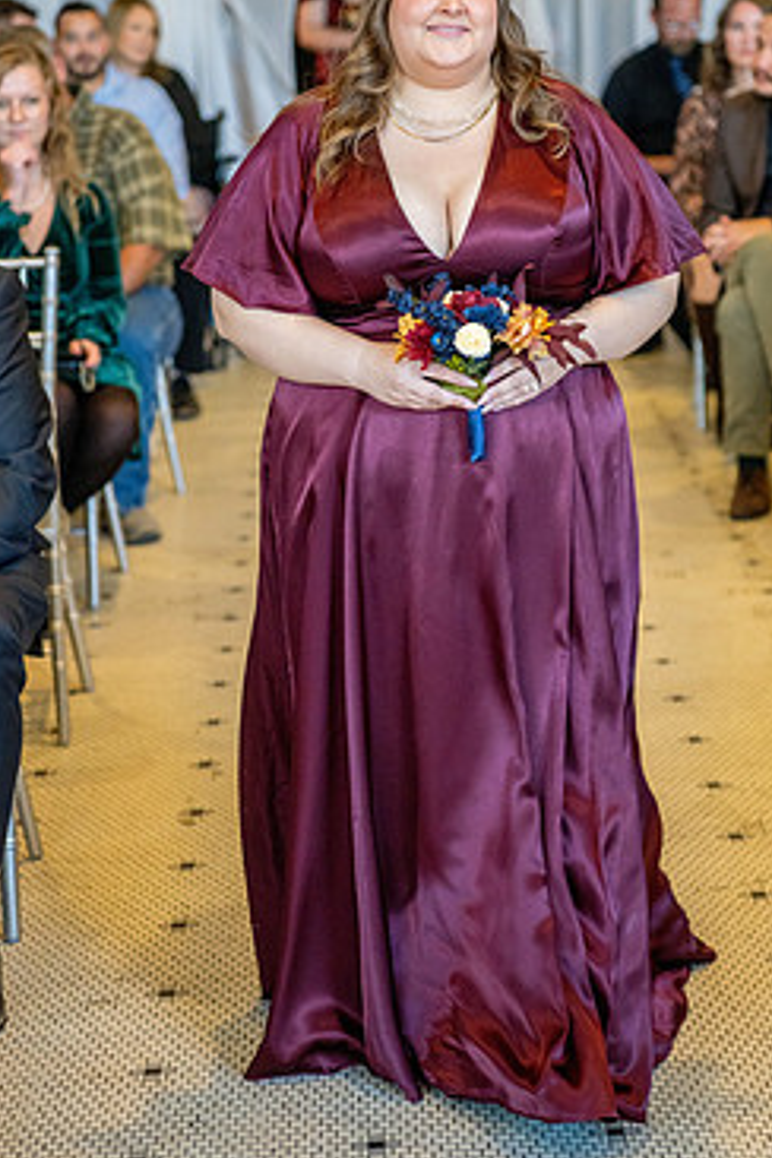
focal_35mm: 86
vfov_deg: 23.6
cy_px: 481
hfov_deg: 15.9
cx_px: 443
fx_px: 2766
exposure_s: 1/200
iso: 3200
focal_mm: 70
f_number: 2.8
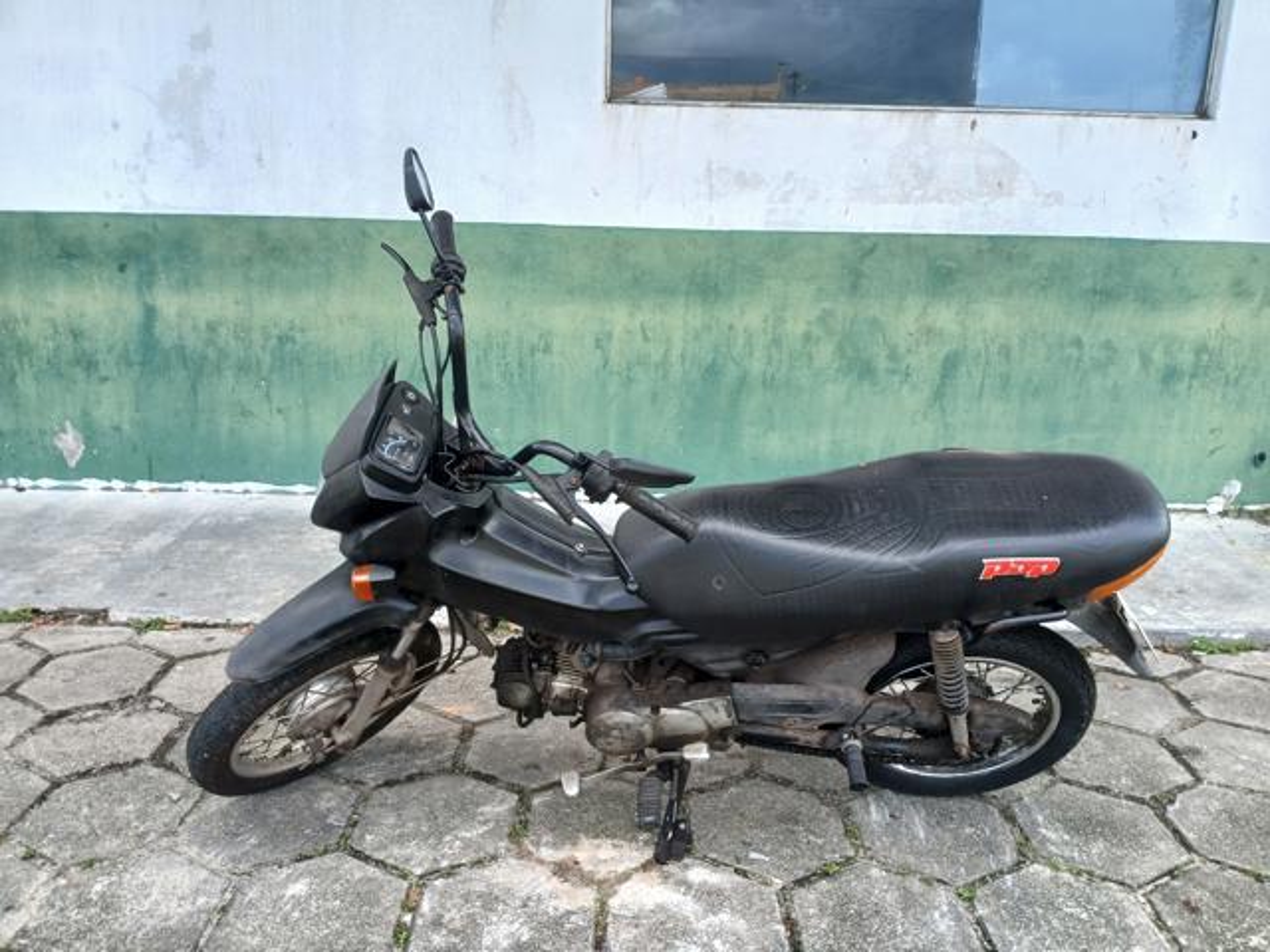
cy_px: 476
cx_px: 635
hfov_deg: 67.3
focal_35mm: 26
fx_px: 954
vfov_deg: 53.1
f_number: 1.8
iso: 20
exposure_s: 1/120
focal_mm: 3.98
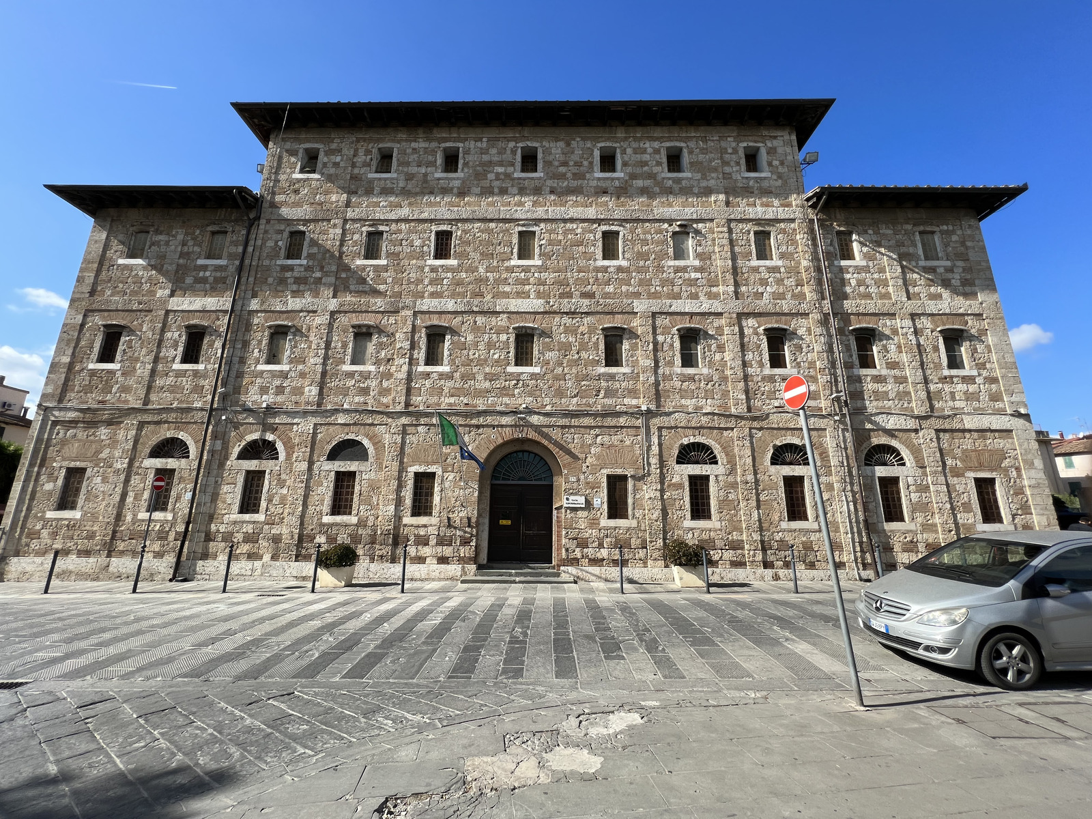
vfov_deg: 89.9
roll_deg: -0.7
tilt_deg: +13.8
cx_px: 546
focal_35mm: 13
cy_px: 410
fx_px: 410
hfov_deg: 106.2
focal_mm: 1.57
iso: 32
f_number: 1.8
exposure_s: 1/1193
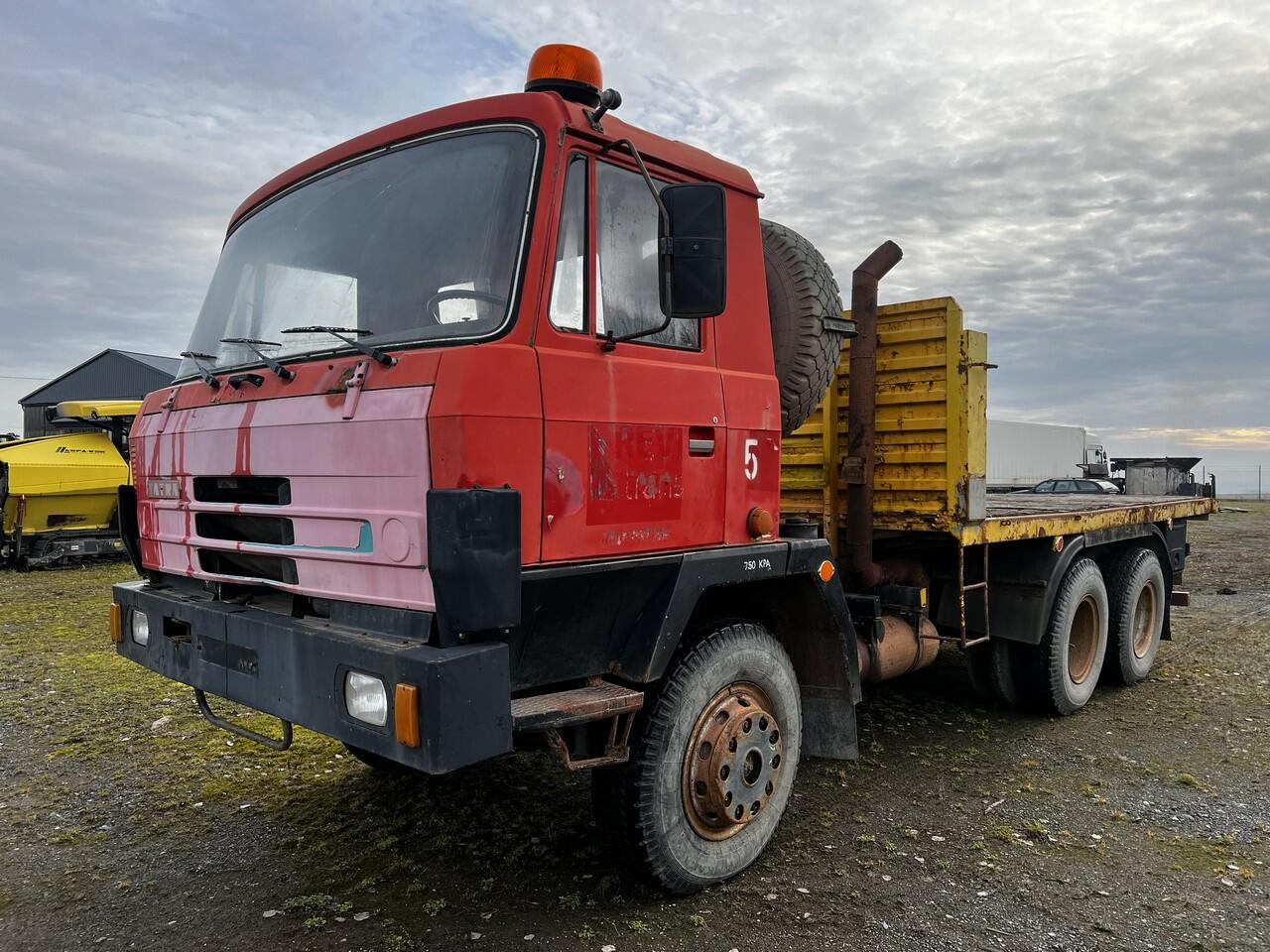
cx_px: 635
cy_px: 476
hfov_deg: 67.3
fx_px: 954
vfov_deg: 53.1
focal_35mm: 26
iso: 50
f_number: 1.5
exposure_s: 1/718
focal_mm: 5.7
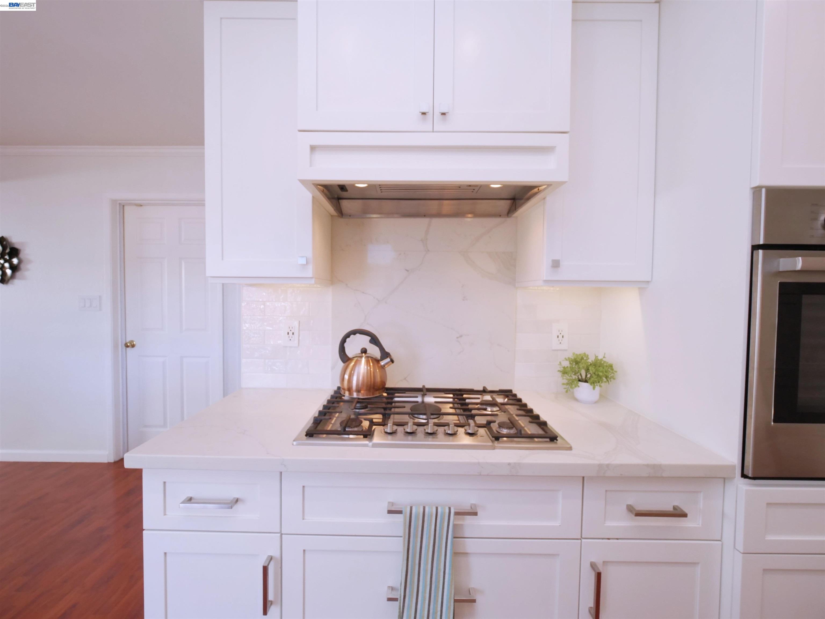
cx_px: 412
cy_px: 310
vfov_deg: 85.7
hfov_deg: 102.1
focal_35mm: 14
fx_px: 334
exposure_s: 1/125
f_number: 5
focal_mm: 7
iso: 800
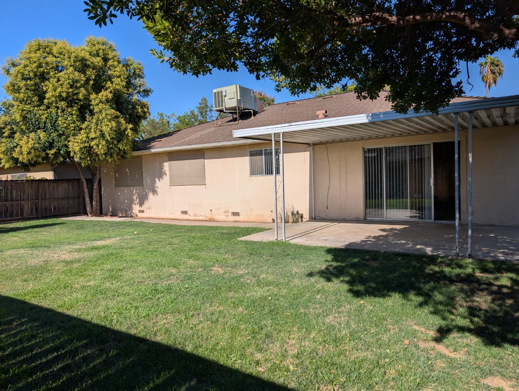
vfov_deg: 56.9
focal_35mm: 24
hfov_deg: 71.5
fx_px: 360
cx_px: 260
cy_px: 196
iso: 23
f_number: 1.68
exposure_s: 1/1637
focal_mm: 6.9
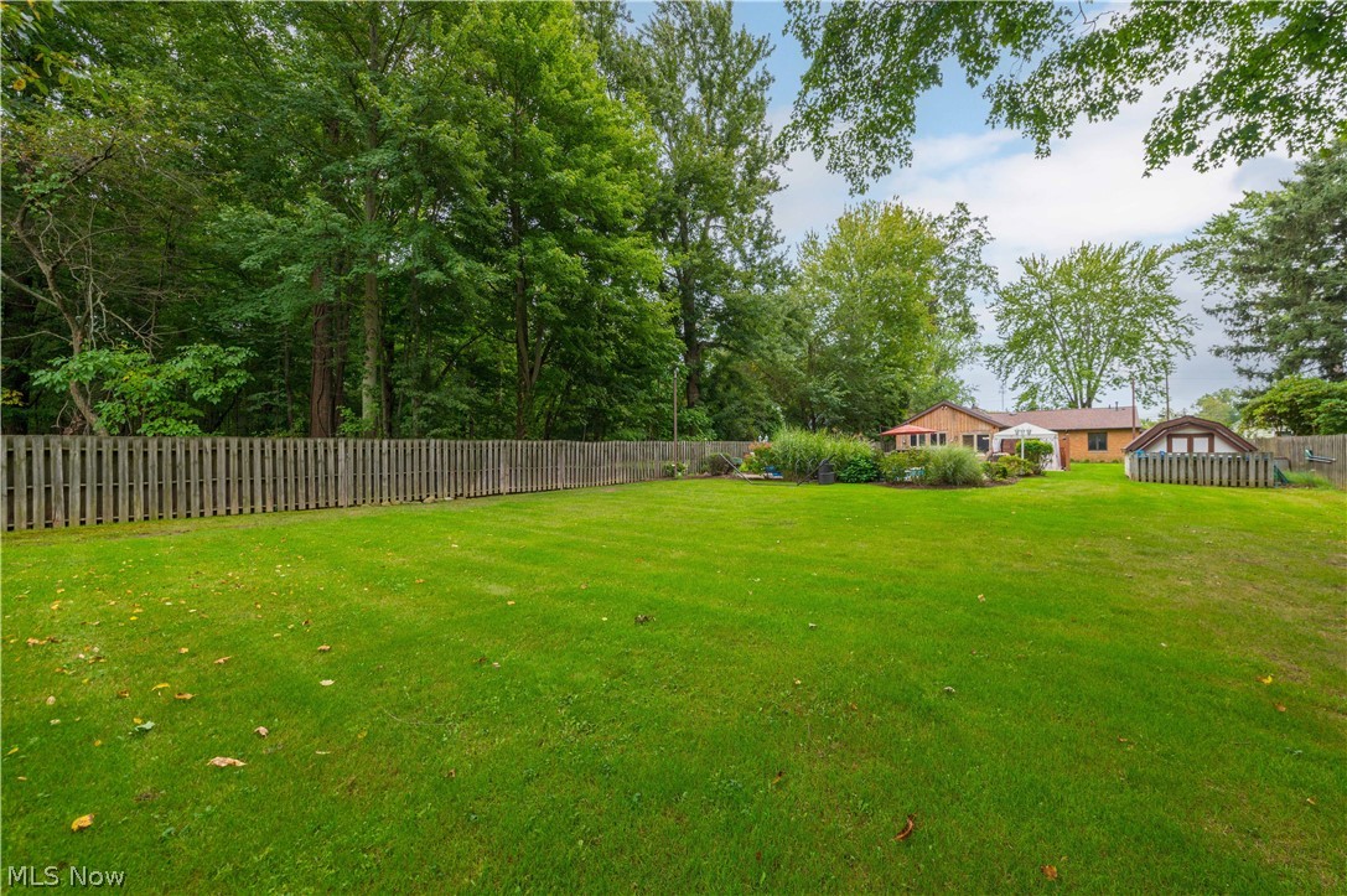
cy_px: 448
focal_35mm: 14
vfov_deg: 81.1
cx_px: 674
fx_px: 523
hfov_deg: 104.3
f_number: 8
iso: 200
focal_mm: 14
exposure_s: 1/100
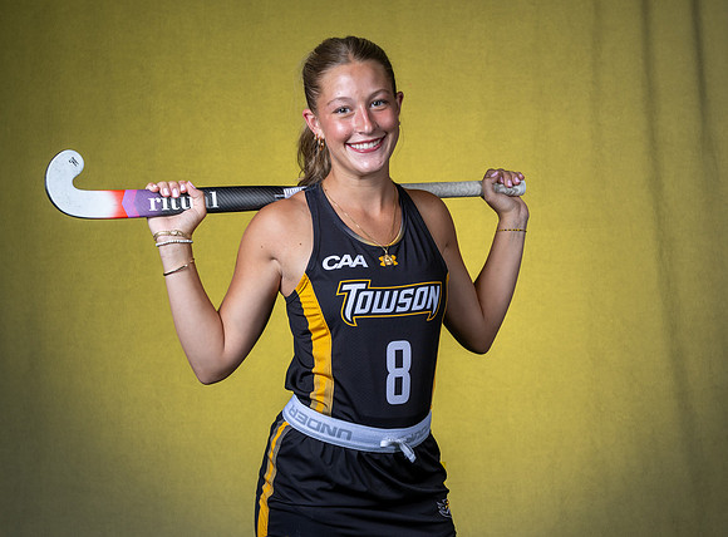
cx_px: 432
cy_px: 291
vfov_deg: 18.7
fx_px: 1632
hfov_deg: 25.1
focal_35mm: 78
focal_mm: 59
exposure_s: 1/160
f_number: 7.1
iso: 100
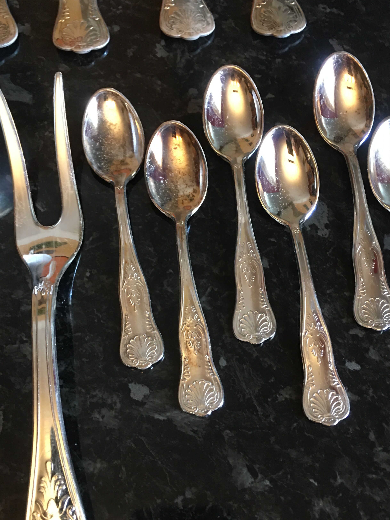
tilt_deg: -69.2
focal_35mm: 36
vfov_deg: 51.1
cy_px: 308
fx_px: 541
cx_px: 206
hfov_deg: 39.6
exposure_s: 1/10
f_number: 2.2
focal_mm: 4.15
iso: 80
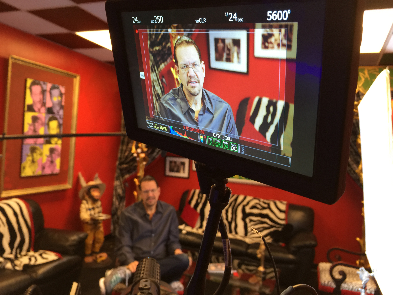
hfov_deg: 61.7
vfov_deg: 48.2
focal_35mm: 29
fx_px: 329
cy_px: 148
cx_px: 196
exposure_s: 1/15
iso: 32
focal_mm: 4.15
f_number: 2.2
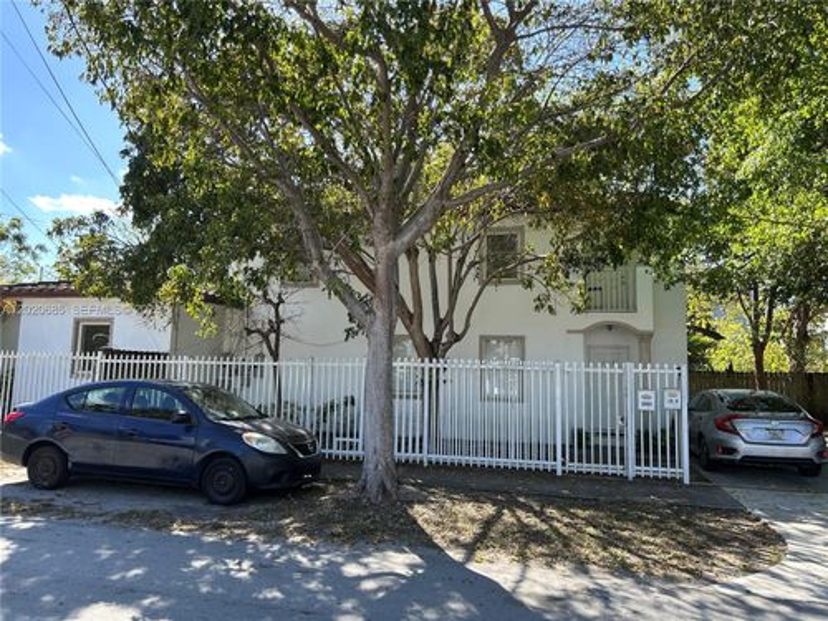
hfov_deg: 67.3
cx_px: 414
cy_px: 310
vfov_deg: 53.1
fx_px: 622
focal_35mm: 26
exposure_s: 1/940
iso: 50
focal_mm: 5.7
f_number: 1.5
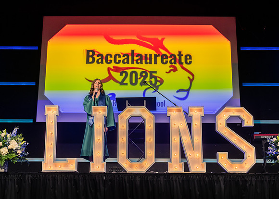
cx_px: 140
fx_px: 427
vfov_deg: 26.3
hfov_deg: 36.2
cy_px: 100
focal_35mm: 54
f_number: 1.2
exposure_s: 1/800
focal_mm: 50
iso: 1000
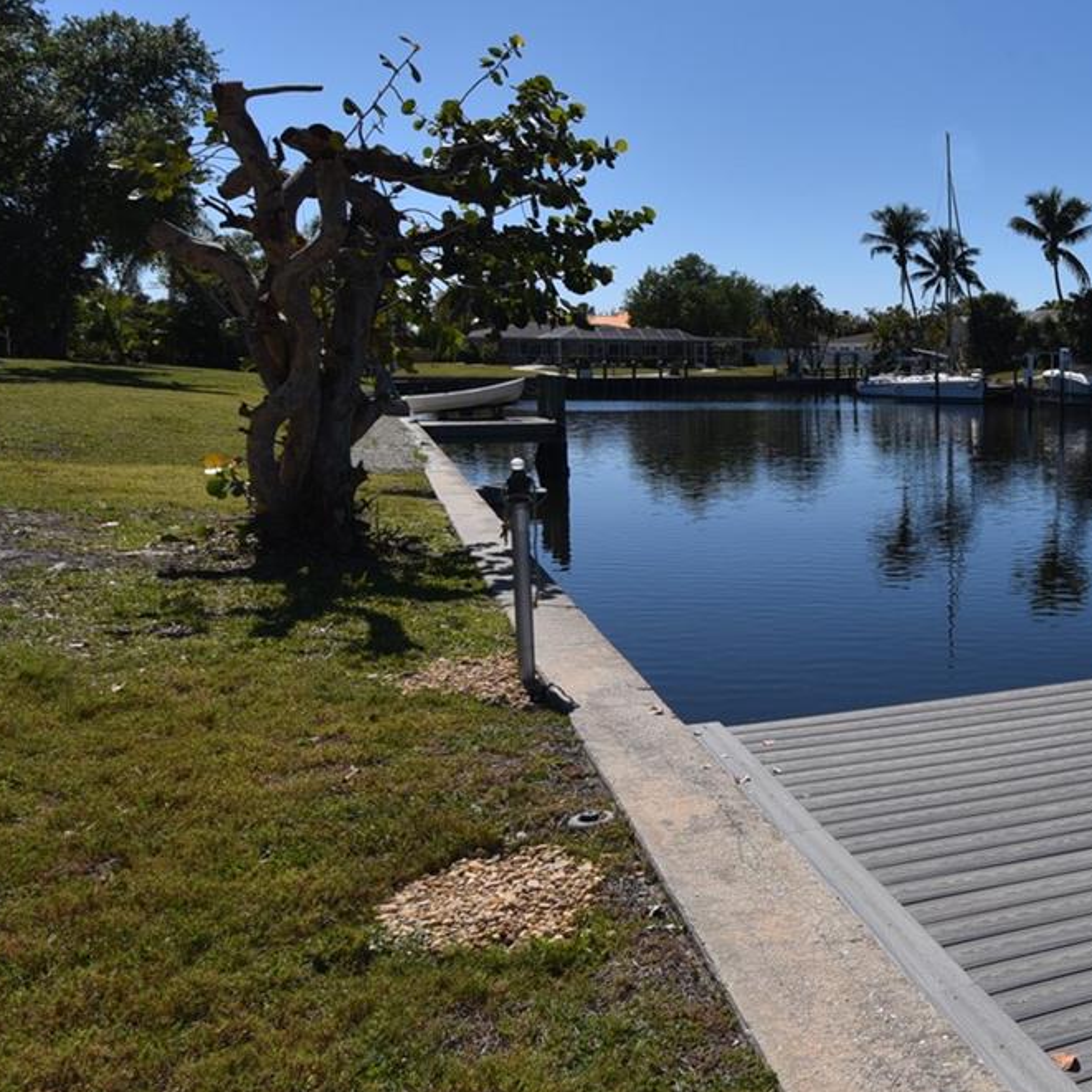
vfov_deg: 47.1
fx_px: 1249
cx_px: 1117
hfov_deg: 40.7
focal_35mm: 35
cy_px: 483
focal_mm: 17
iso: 100
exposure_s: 1/200
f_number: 14
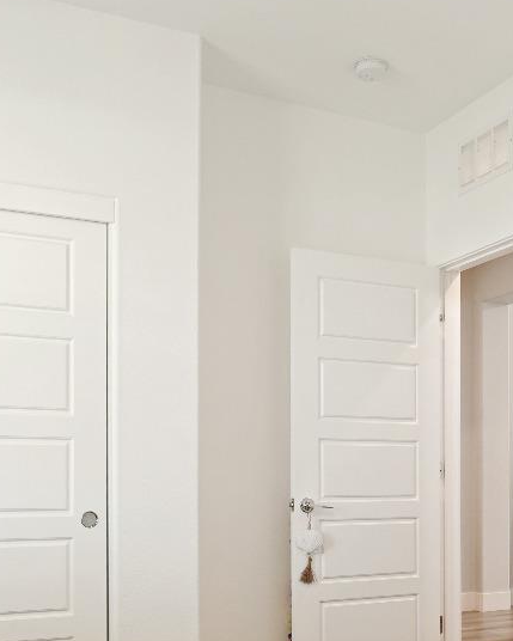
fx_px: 797
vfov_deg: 43.2
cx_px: 331
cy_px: 427
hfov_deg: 35.4
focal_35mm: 42
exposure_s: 1/2.5
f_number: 11
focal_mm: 16
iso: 800
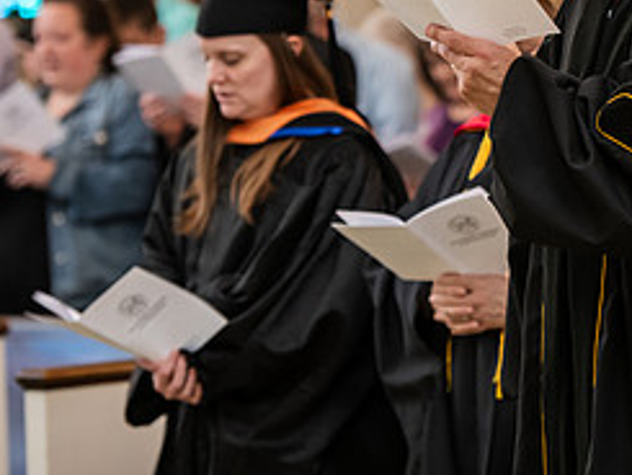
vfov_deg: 5.3
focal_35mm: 278
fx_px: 5078
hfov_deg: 7.1
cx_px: 624
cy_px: -17
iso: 1250
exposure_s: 1/160
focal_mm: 122
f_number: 3.5
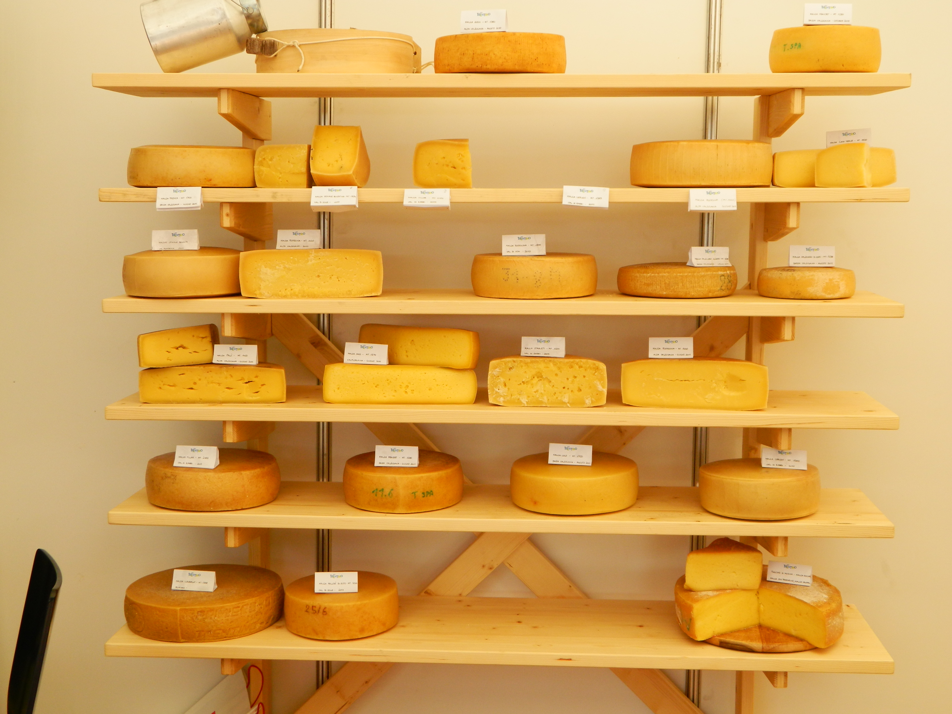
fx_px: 1293
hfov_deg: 40.4
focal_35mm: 47
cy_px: 357
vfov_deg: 30.9
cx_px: 476
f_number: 3.6
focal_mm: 8.4
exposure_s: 1/125
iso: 80
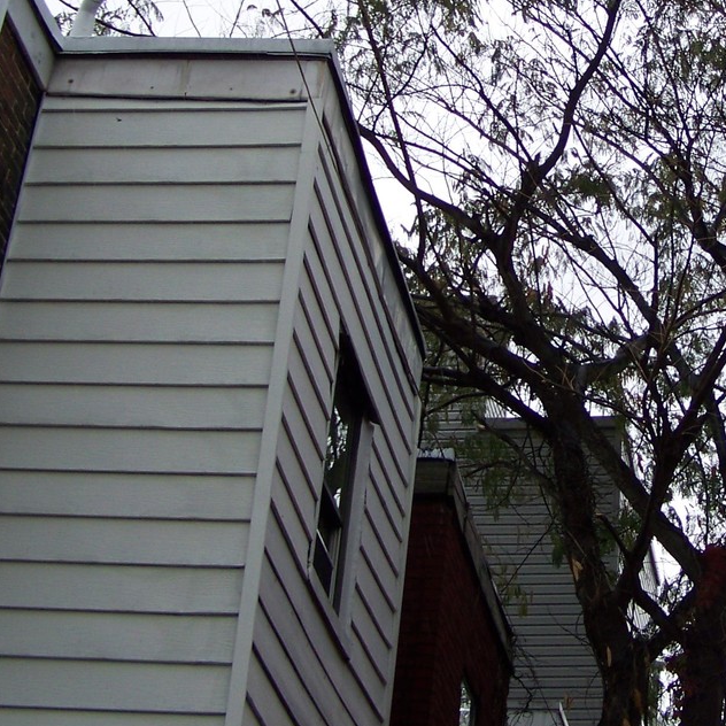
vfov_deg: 20.2
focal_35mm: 85
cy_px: 173
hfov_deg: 20.1
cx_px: 618
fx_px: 2017
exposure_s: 1/250
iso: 64
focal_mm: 6.3
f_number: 2.8
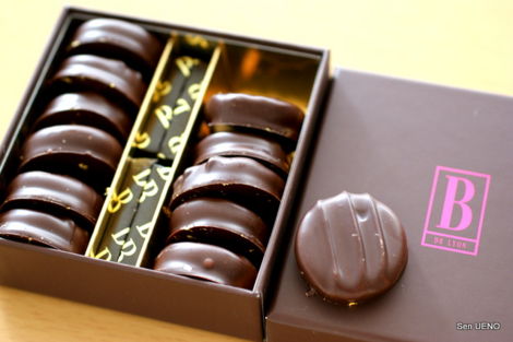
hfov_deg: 27.0
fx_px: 1068
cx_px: 256
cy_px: 171
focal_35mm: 75
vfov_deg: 18.2
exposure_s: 1/80
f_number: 3.5
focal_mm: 50
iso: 400
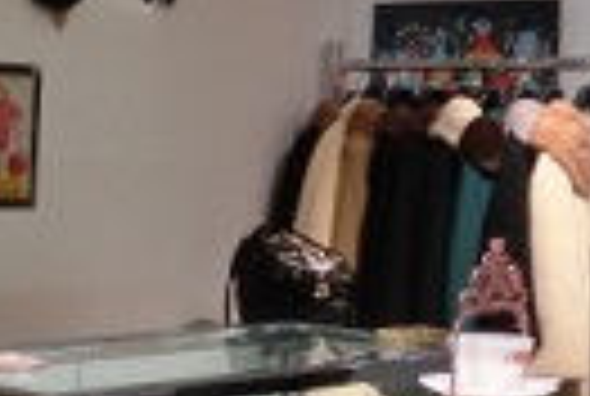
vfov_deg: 11.7
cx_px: -401
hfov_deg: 15.5
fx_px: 1922
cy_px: 382
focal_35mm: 117
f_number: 3.7
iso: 640
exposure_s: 1/250
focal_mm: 5.93
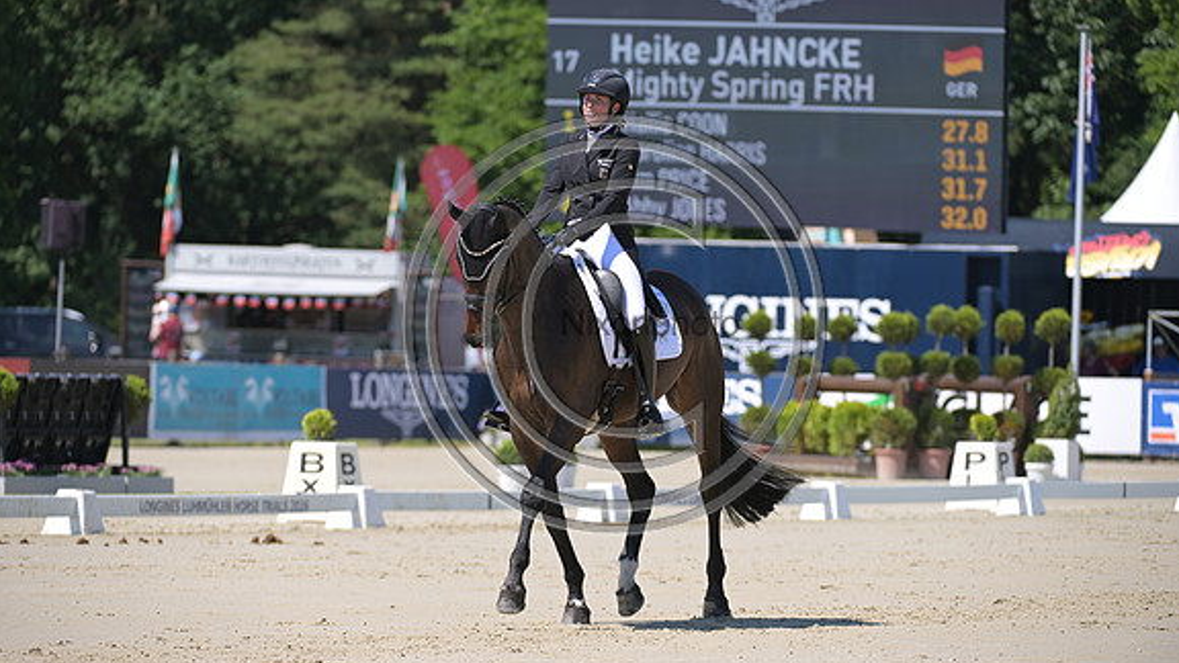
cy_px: 296
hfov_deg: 8.5
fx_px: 7909
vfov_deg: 4.8
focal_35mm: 253
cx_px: 592
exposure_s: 1/1250
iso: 250
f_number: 5
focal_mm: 240
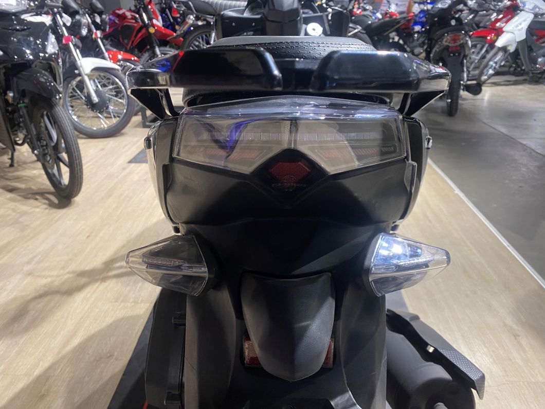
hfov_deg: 67.3
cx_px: 272
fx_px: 409
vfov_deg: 53.1
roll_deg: +1.3
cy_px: 204
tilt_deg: -24.1
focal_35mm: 26
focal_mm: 4.25
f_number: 1.8
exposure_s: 1/50
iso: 160
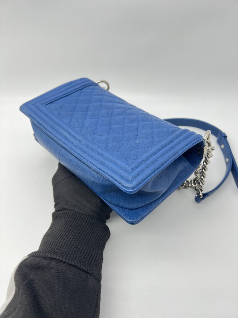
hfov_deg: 53.1
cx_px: 119
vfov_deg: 67.3
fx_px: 238
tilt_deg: -43.7
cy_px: 159
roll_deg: +3.8
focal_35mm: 26
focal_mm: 5.7
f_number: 1.5
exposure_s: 1/100
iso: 50
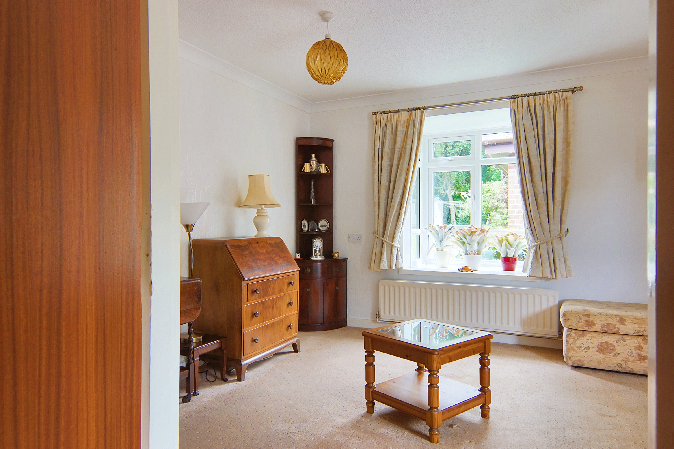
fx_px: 449
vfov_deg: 53.1
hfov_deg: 73.7
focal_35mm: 24
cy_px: 224
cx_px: 337
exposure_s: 1
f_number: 11
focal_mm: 16
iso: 100
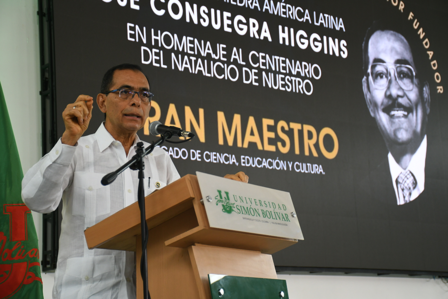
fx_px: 933
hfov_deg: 27.0
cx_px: 224
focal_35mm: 75
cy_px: 150
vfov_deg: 18.2
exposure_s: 1/125
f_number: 5
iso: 800
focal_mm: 50
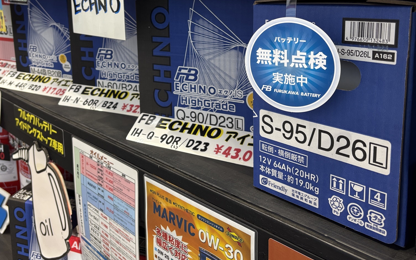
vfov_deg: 33.5
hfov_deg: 52.4
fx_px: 420
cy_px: 56
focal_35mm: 37
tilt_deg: -10.3
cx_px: 168
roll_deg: -0.1
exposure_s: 1/100
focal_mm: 5.96
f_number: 1.6
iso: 100
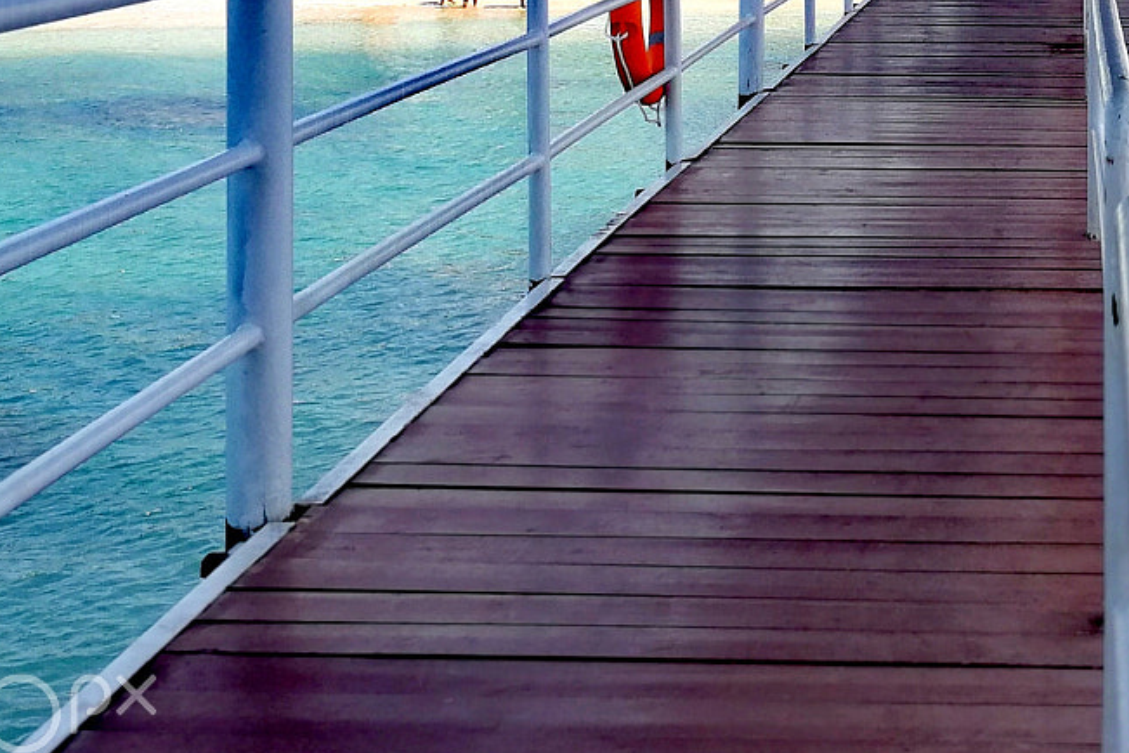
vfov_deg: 18.9
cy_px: -99
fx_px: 2164
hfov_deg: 27.6
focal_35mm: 69
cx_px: 1113
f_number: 4
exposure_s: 1/792
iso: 50
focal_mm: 3.95
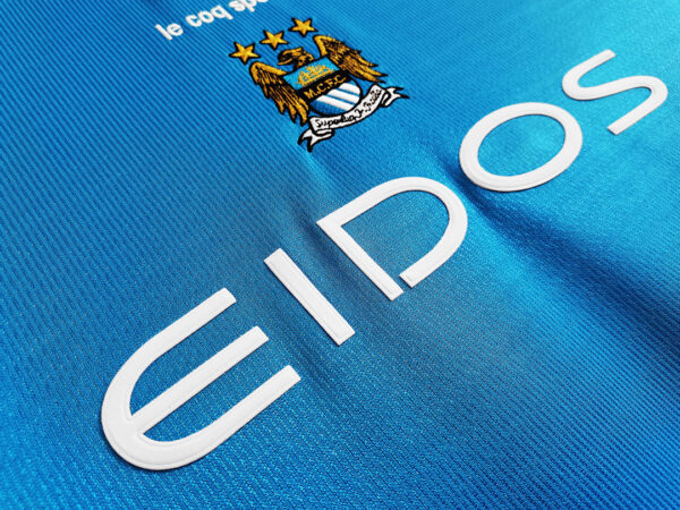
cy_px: 255
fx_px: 511
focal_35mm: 26
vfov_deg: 53.1
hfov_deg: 67.3
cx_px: 340
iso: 160
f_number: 1.8
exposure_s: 1/100
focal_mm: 5.58
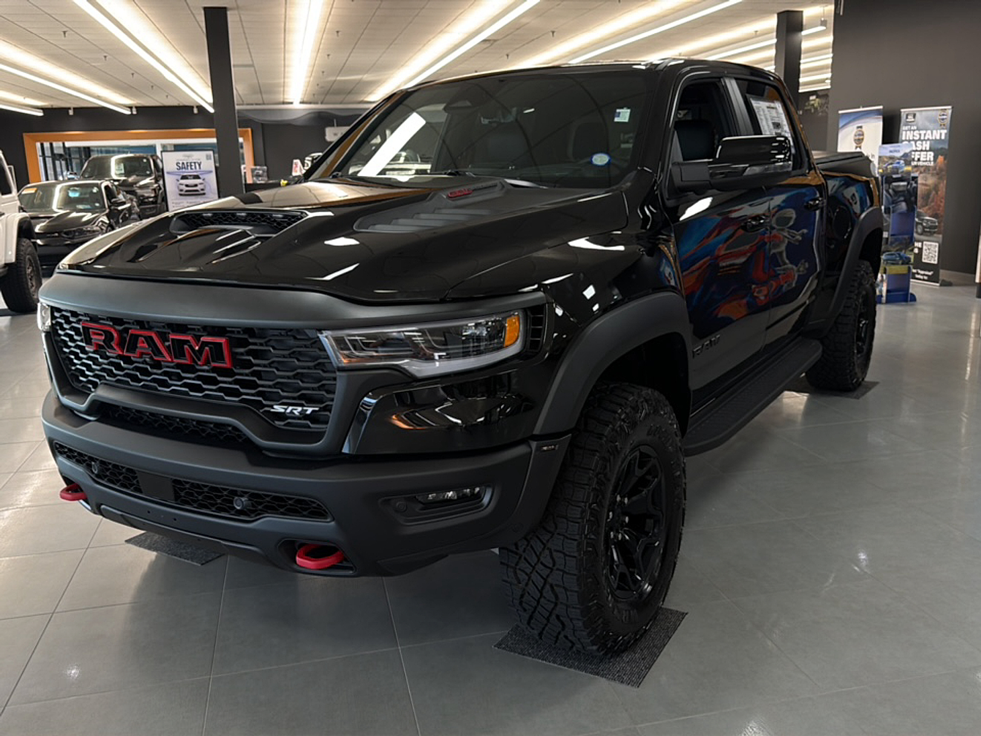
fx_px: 708
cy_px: 368
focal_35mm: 25
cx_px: 490
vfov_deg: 54.9
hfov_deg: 69.4
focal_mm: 6.76
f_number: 1.78
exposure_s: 1/60
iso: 64
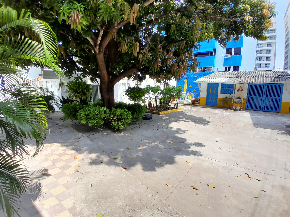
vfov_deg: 74.7
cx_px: 145
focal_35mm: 17
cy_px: 108
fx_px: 142
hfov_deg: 91.0
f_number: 2.2
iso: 40
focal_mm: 1.46
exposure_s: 1/1078
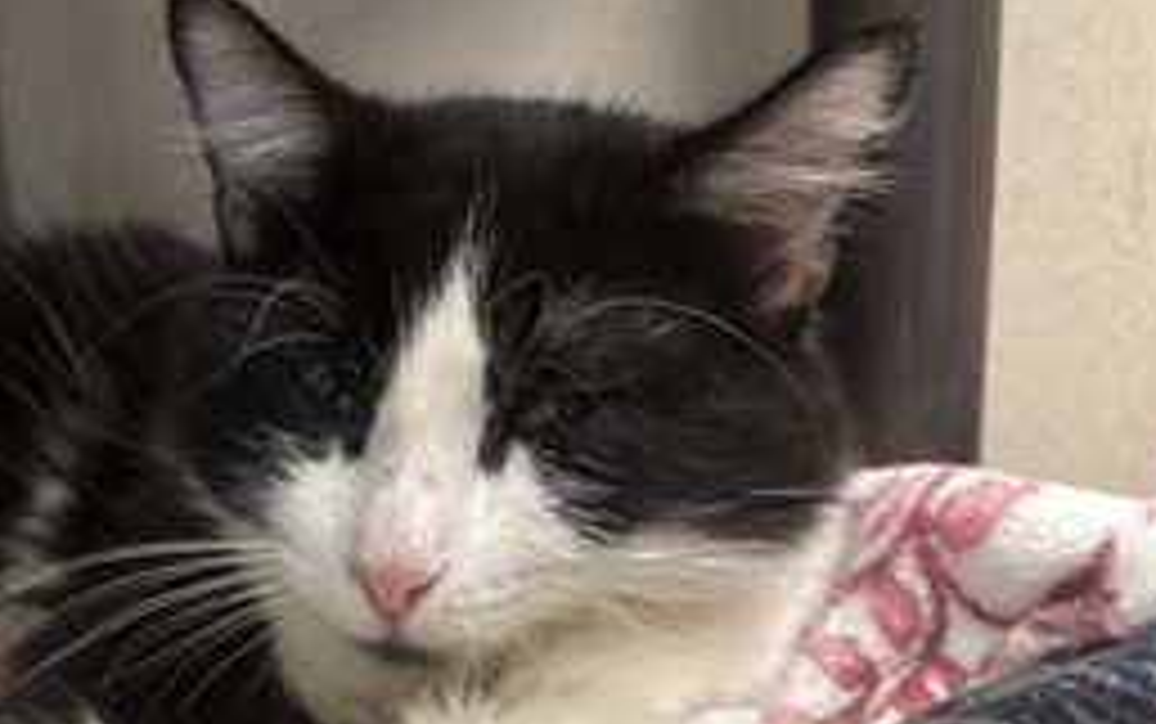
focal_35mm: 45
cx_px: 292
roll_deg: +3.8
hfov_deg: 43.0
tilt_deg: -16.1
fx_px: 1419
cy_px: 686
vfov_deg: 27.3
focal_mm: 5.96
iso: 500
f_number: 1.6
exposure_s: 1/60
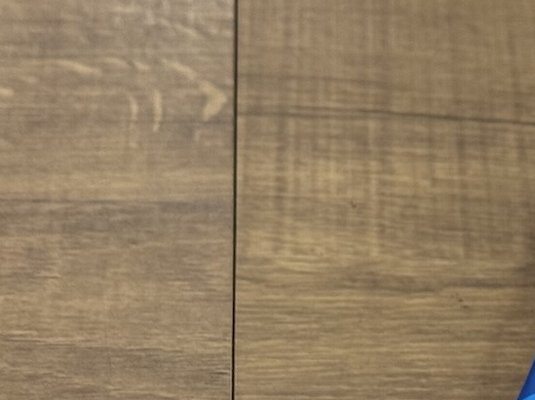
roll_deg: -6.3
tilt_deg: -37.1
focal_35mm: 175
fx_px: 2703
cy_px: 545
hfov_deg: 11.1
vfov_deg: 8.3
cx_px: 668
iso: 80
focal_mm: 6.76
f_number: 1.78
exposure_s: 1/120
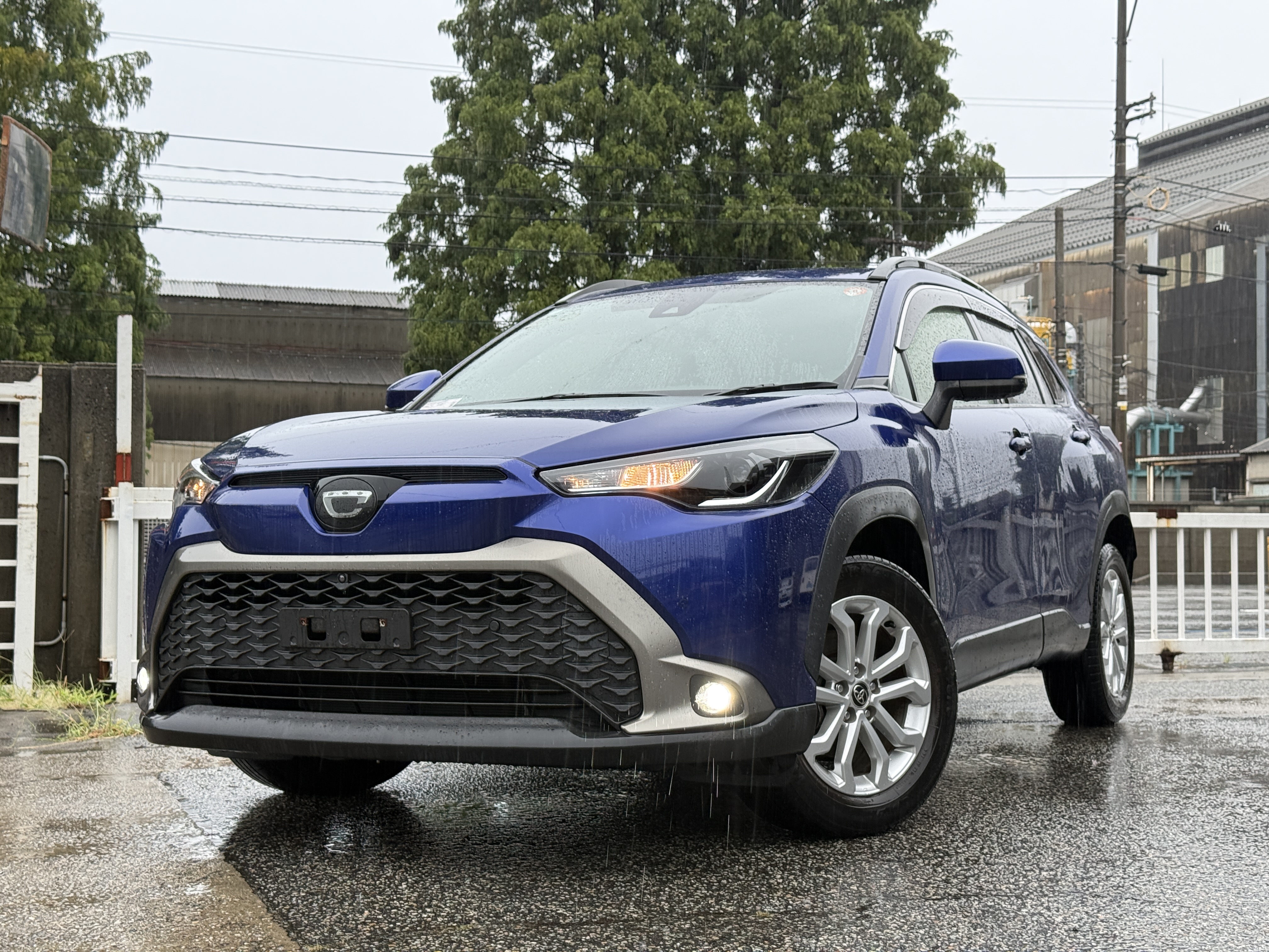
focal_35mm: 48
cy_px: 476
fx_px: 1760
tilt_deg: +2.2
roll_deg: -0.1
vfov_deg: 30.3
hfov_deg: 39.7
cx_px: 634
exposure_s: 1/100
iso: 160
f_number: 1.78
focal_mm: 6.76
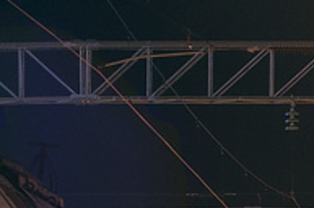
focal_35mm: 506
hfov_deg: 4.1
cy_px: 217
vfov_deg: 2.7
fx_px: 4406
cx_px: -89
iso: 100
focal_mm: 50
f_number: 5
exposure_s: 3
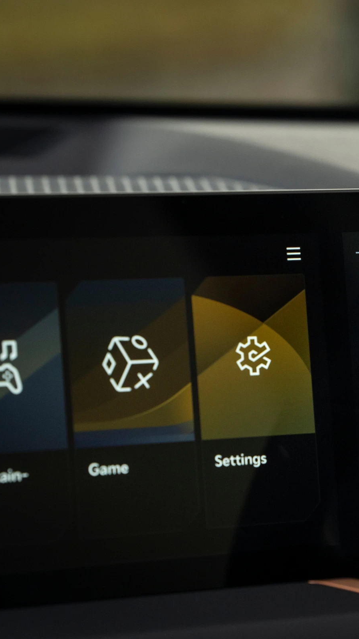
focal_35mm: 225
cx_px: 442
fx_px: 3807
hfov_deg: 5.4
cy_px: 320
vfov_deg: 9.6
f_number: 5.6
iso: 1000
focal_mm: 143
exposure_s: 1/250
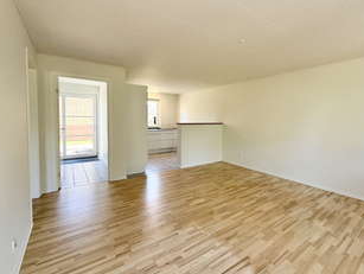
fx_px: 179
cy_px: 127
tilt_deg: -2.6
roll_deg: -1.0
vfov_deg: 74.7
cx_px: 202
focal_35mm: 17
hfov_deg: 90.6
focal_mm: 2.22
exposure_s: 1/121
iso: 125
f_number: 2.2
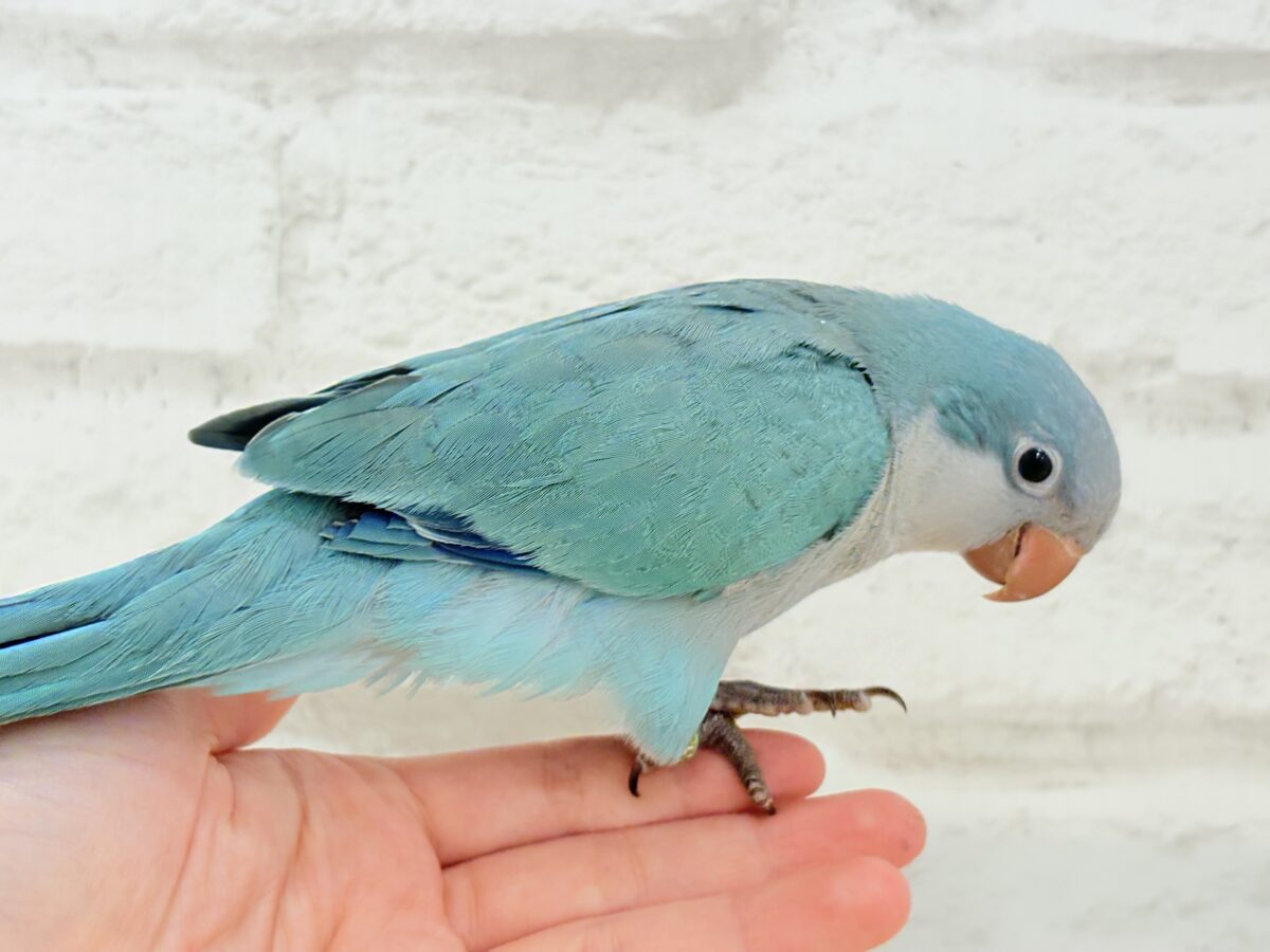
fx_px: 1908
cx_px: 635
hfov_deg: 36.8
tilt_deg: -5.5
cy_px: 476
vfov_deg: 28.0
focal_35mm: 52
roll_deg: +0.4
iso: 80
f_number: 1.6
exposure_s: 1/100
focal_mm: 5.96
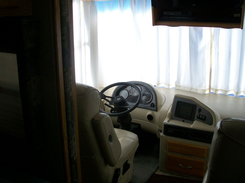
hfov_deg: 51.4
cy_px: 92
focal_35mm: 36
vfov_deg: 39.7
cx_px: 122
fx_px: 255
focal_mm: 6
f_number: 2.7
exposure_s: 1/125
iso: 64
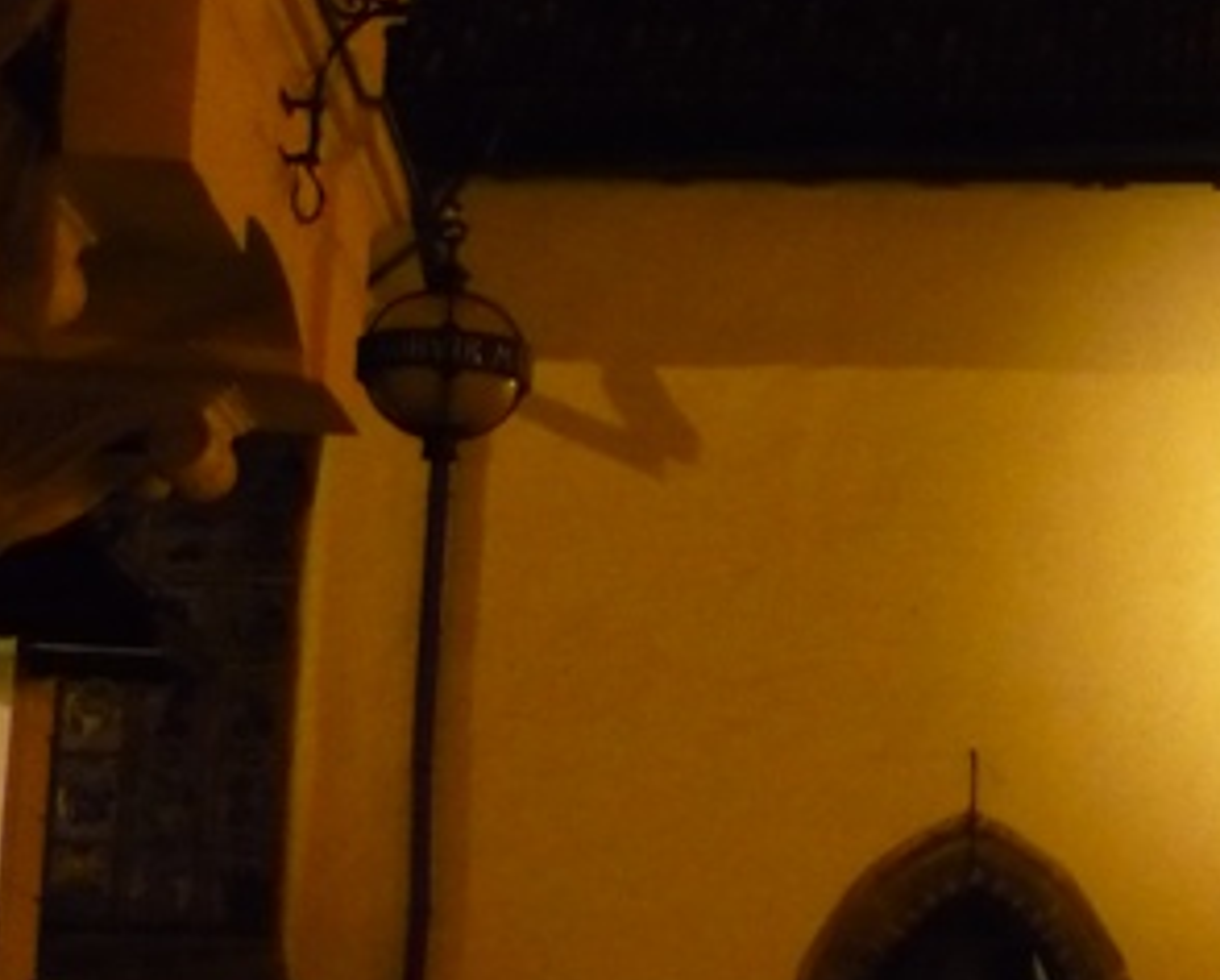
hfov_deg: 21.5
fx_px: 3037
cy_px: 502
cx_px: 1344
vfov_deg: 18.3
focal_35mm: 84
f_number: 2.8
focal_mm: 5.5
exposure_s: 1/25
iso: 800
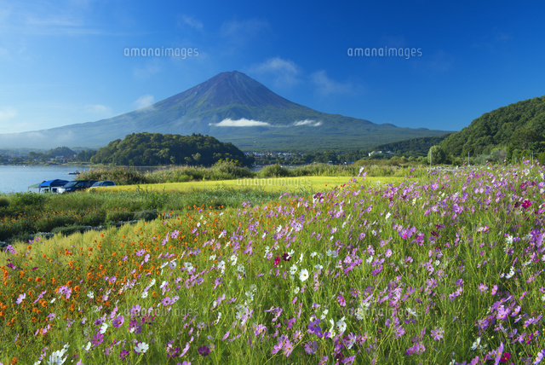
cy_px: 182
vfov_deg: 36.9
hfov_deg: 53.1
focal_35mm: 36
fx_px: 545
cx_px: 272
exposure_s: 1/10
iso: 100
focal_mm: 36
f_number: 16
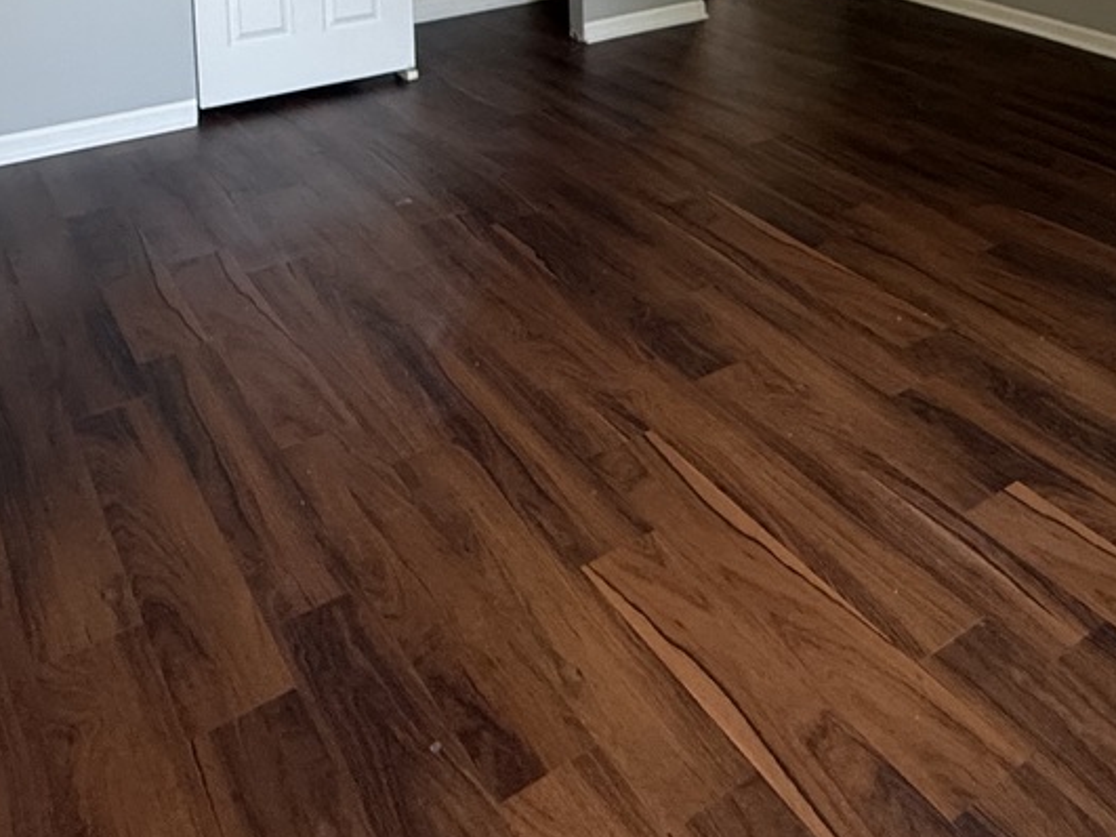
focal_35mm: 38
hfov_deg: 48.3
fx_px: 1225
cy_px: -139
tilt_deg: -8.3
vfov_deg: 32.1
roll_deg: +0.0
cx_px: 733
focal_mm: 2.22
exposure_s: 1/60
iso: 250
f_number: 2.2
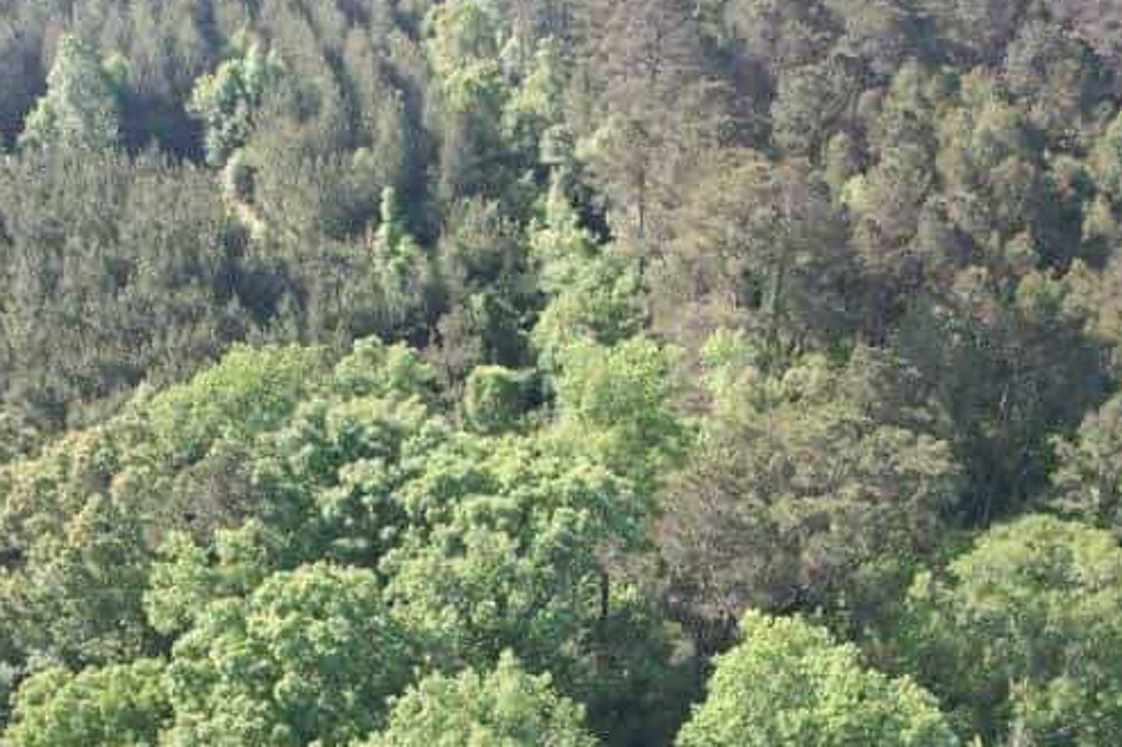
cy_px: 825
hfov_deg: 35.1
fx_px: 1776
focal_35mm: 57
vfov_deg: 22.4
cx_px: 536
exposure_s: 1/350
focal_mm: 8.4
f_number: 2.8
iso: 100
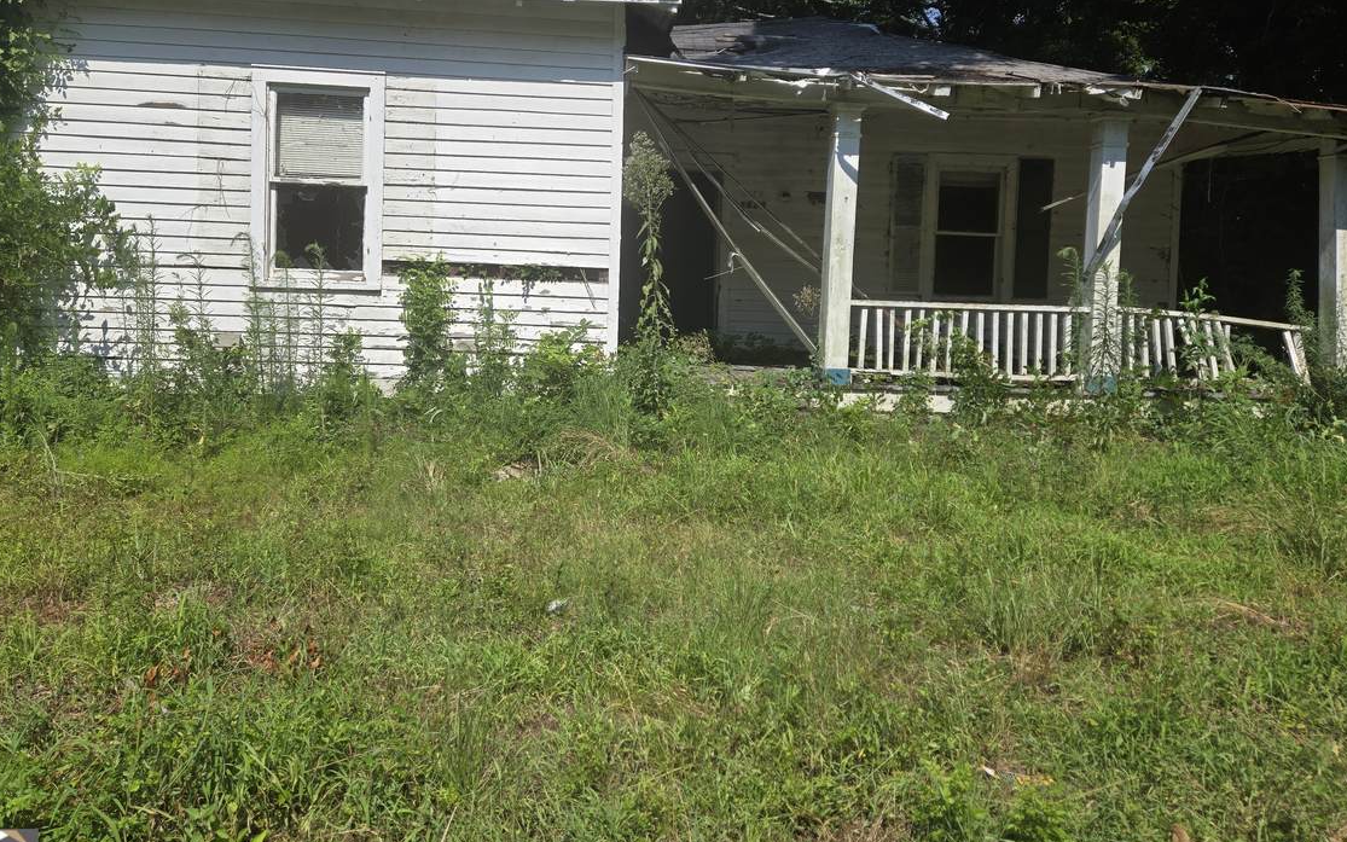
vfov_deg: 44.1
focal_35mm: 28
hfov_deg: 66.4
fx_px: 1028
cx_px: 638
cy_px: 307
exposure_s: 1/2163
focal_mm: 5.4
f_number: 1.8
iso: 25
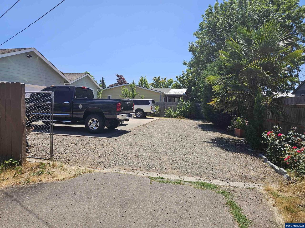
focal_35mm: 23
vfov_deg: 58.9
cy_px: 114
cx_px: 152
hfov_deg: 73.9
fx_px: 203
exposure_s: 1/1742
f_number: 1.8
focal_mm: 5.4
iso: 25
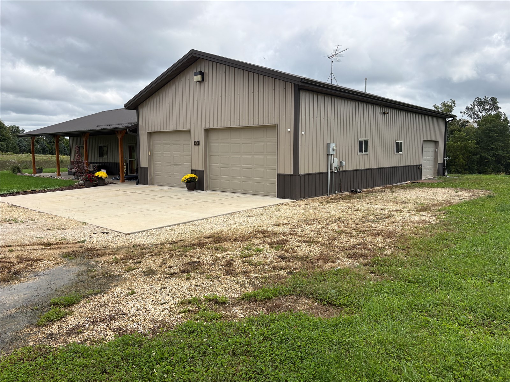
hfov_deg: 67.3
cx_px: 255
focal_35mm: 26
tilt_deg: -5.0
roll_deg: +0.5
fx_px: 383
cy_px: 191
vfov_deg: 53.1
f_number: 1.6
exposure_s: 1/2747
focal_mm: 5.96
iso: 50
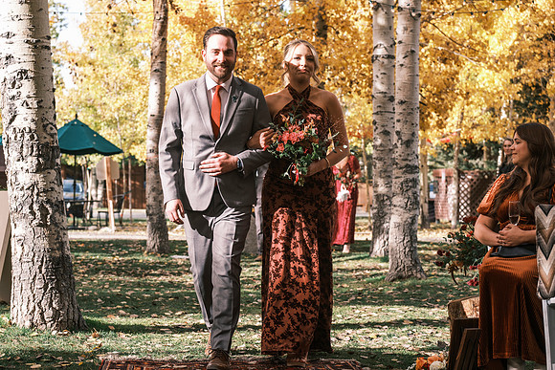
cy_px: 185
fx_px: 1156
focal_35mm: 75
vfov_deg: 18.2
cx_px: 278
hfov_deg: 27.0
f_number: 4
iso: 400
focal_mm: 50
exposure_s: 1/500
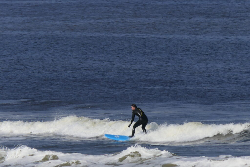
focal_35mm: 960
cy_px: 84
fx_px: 6667
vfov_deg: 1.4
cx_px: 125
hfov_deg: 2.1
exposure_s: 1/2000
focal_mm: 176
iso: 125
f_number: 4.5
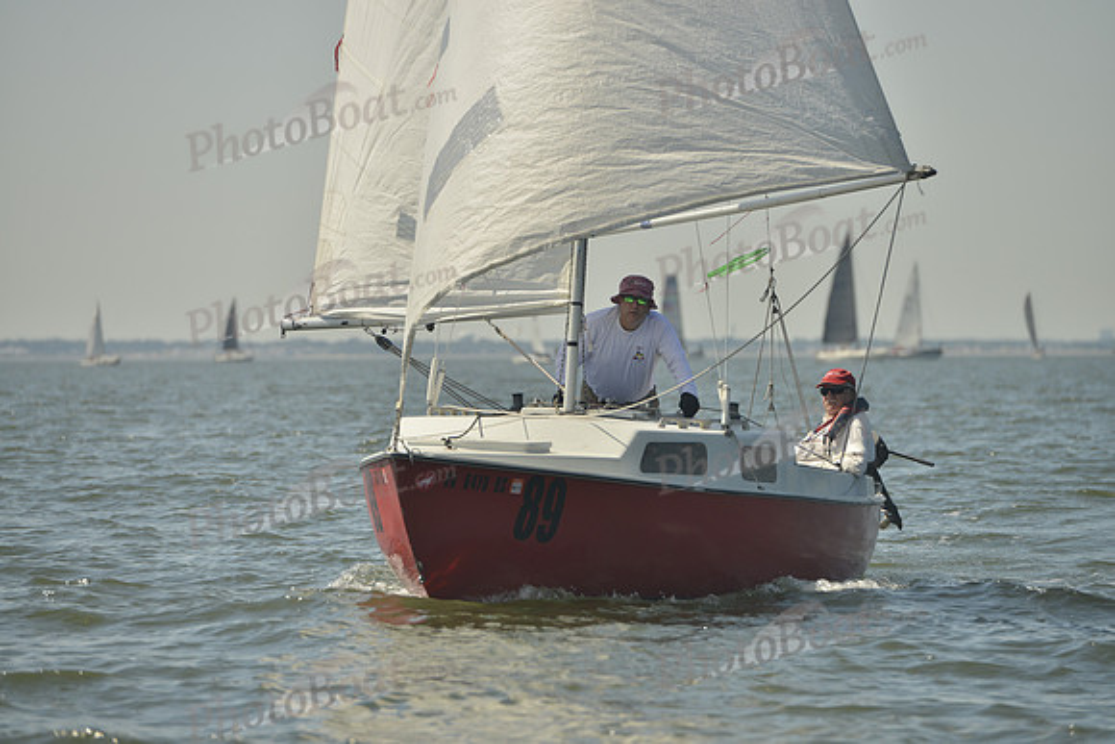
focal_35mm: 200
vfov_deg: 6.9
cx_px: 558
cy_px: 372
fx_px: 6196
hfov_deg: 10.3
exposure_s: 1/1000
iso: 200
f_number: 5.6
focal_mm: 200
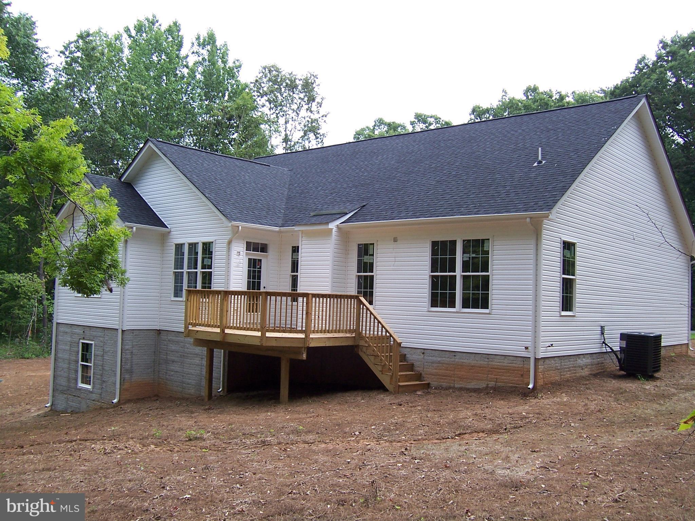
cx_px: 348
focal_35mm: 33
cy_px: 260
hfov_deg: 55.4
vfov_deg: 42.9
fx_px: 663
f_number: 3.4
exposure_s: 1/350
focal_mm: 5.5
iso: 80
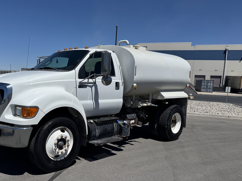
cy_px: 100
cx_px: 83
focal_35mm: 32
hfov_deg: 55.8
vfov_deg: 44.1
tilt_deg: -7.1
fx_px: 224
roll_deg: -2.7
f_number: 1.78
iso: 80
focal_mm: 6.76
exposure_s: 1/10417
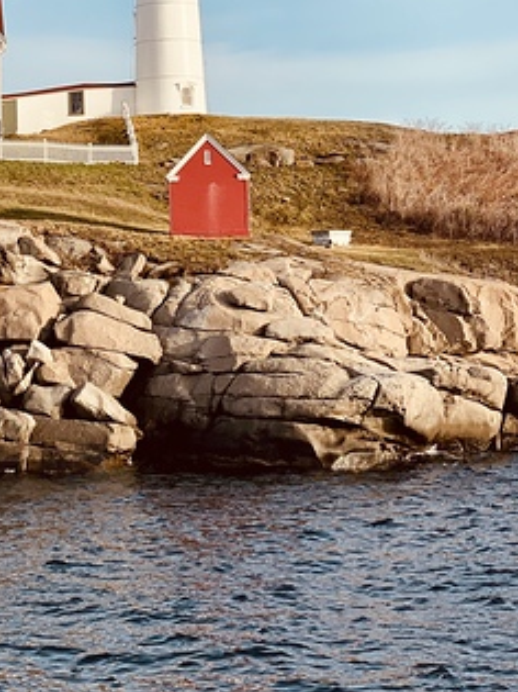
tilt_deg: +6.0
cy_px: 156
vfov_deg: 19.7
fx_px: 1977
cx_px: 70
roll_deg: +0.9
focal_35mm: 99
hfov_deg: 14.8
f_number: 2
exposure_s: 1/1229
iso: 20
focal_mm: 6
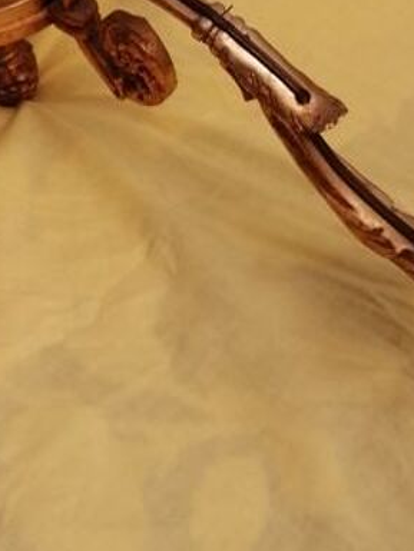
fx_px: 1434
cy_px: -69
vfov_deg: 20.6
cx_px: -57
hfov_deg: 15.9
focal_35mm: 90
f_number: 1.8
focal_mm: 3.46
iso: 50
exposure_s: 1/2257
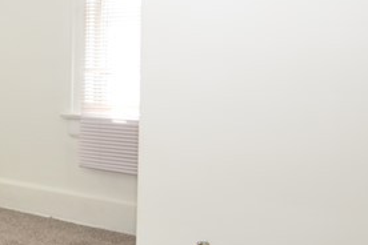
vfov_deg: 22.9
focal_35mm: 59
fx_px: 603
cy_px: 81
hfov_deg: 28.9
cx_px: -86
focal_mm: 10
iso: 200
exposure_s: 1/80
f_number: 5
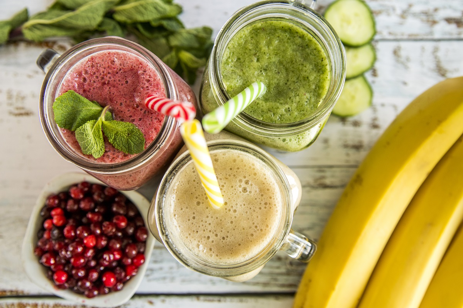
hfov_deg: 45.4
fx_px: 553
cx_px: 232
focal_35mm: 43
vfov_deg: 31.2
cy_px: 154
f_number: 5.6
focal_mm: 43
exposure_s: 1/100
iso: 800
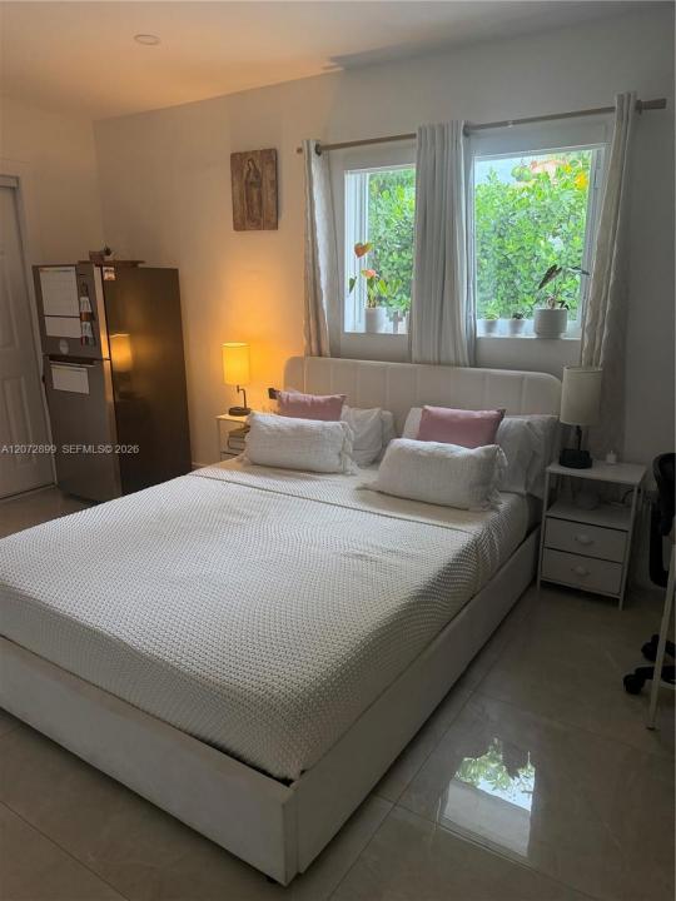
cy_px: 450
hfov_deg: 56.8
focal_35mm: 24
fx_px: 625
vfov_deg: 71.6
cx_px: 338
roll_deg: +0.5
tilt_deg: -14.8
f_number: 1.78
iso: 200
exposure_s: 1/62
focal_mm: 6.76
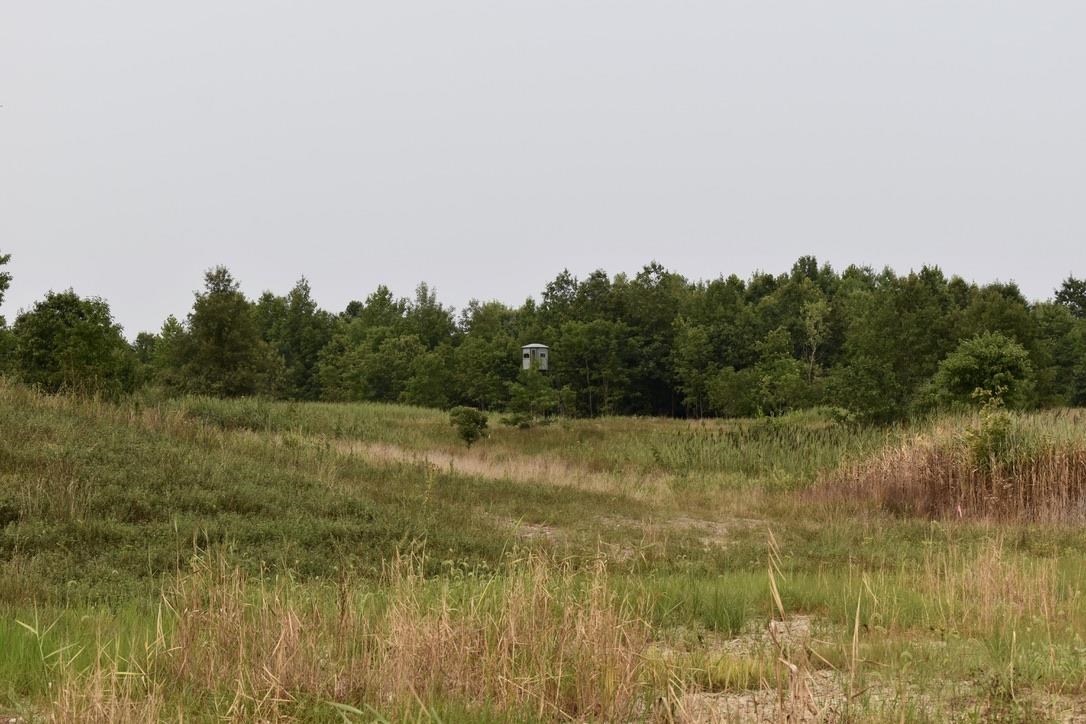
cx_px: 543
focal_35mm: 82
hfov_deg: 24.6
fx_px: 2489
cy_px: 362
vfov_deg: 16.6
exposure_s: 1/250
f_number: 8
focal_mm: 55
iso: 200
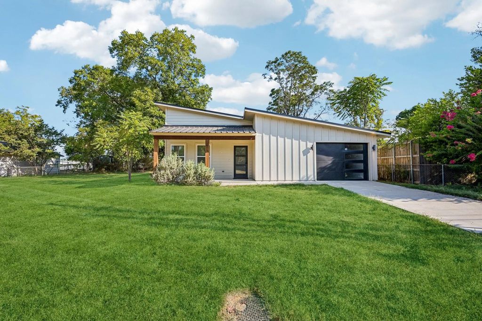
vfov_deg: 81.2
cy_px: 160
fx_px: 187
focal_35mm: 14
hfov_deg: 104.2
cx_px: 241
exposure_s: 1/500
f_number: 9
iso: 250
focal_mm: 14
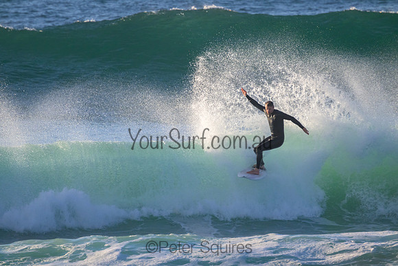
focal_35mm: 800
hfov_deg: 2.6
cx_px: 199
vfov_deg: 1.7
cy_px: 133
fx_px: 8846
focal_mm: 800
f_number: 11
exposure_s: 1/1600
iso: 1400
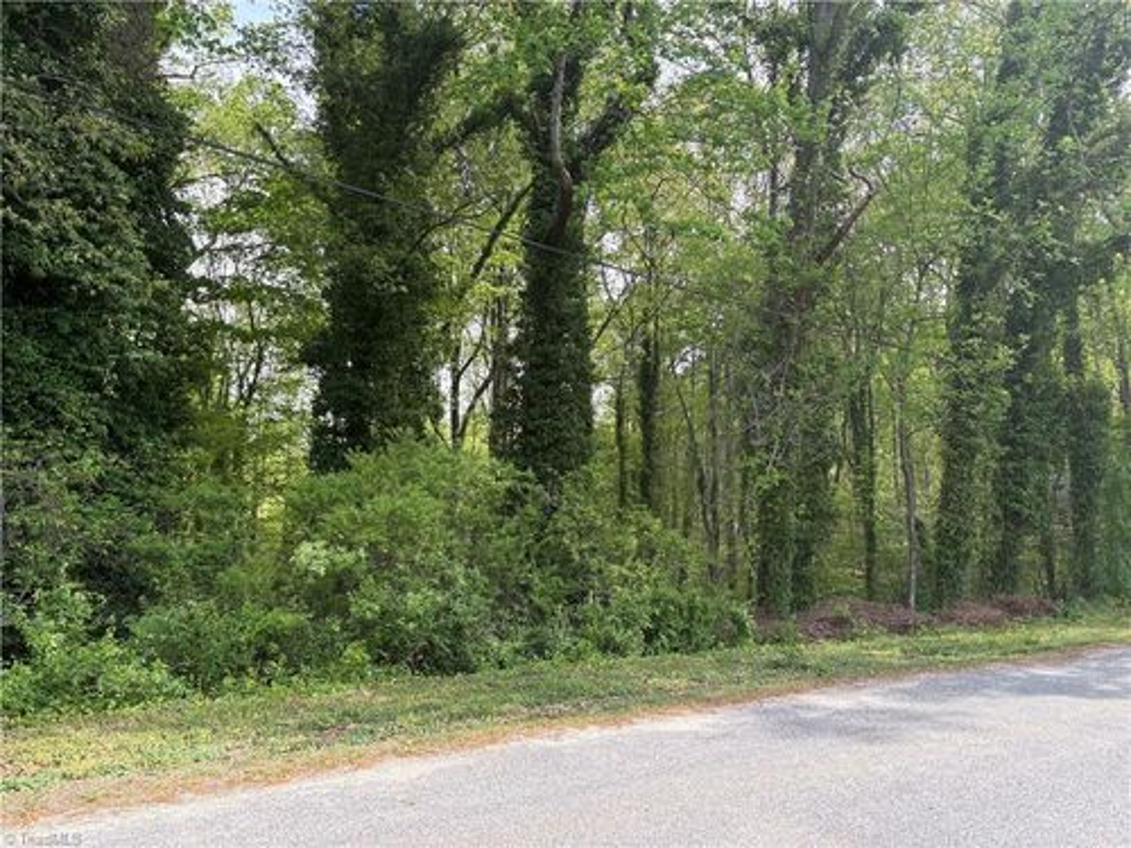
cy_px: 424
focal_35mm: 26
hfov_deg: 67.3
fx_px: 849
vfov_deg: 53.1
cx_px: 566
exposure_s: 1/507
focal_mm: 5.96
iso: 50
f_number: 1.6
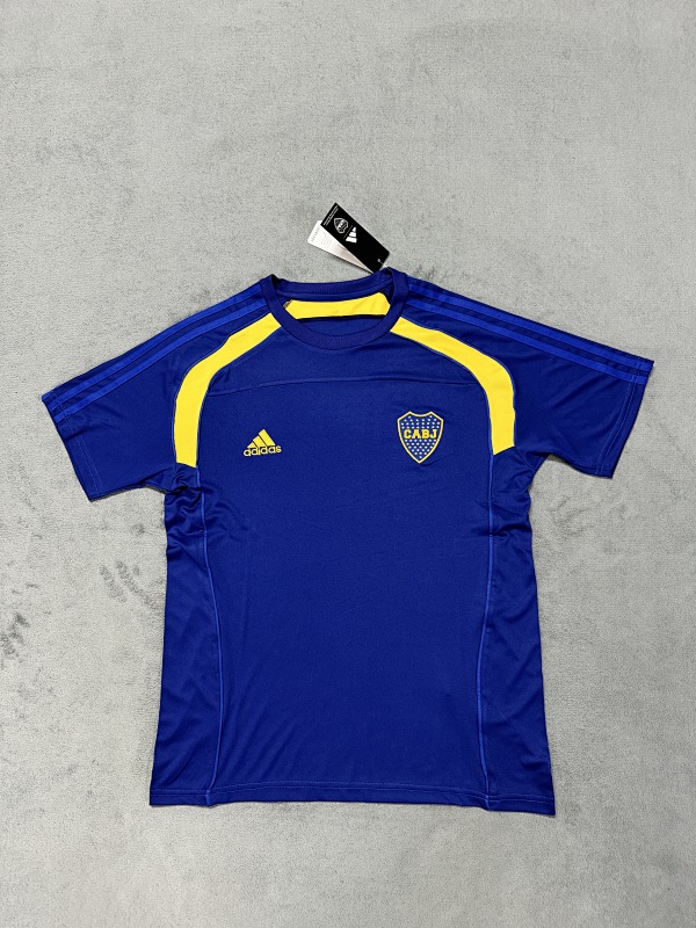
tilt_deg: -80.1
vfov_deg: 71.6
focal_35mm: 24
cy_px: 464
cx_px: 348
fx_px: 643
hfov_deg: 56.8
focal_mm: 6.76
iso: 320
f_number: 1.78
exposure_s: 1/50
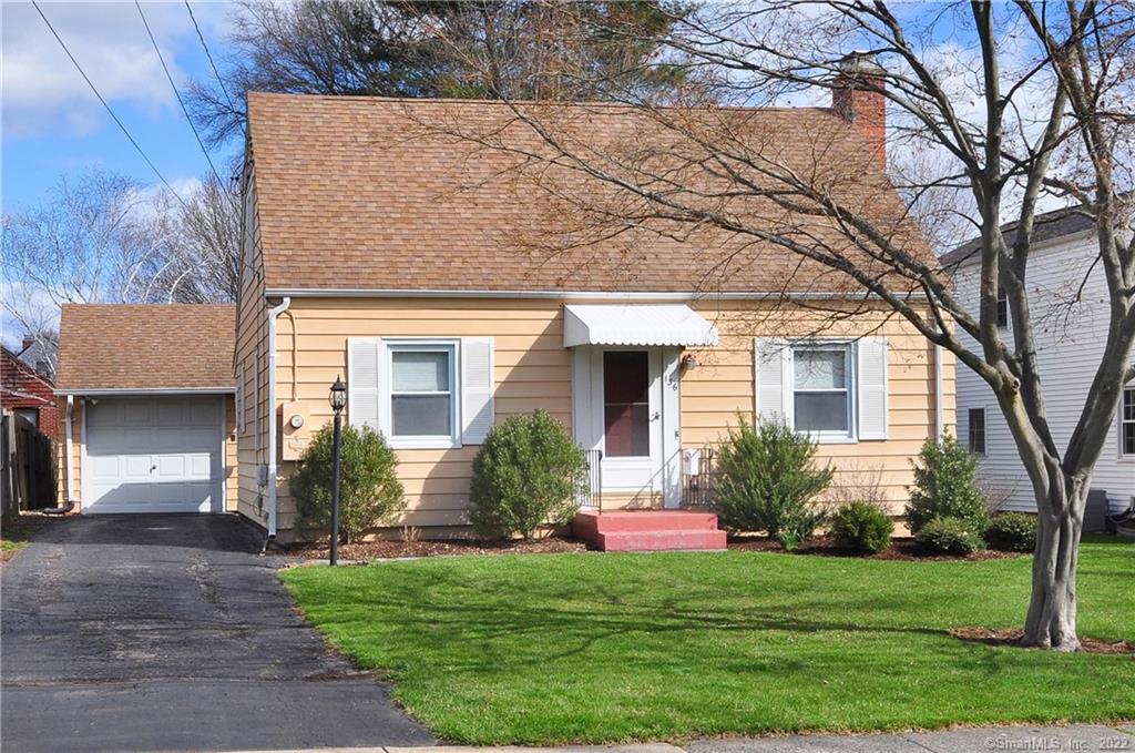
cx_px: 568
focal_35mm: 30
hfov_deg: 62.0
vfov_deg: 43.5
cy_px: 376
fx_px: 944
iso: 200
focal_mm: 20
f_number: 8
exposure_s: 1/400
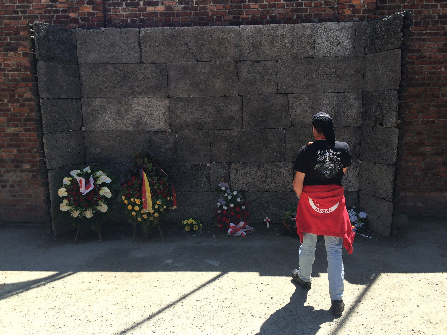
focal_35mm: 29
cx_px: 224
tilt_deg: -5.8
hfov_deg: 61.7
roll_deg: +2.1
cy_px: 168
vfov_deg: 48.2
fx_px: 374
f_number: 2.2
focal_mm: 4.15
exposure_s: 1/707
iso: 32
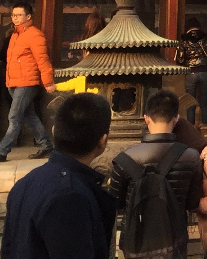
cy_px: -112
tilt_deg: +10.2
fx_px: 1119
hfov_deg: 9.5
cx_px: 484
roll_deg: +1.3
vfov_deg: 12.6
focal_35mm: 146
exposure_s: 1/353
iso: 32
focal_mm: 4.15
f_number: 2.2
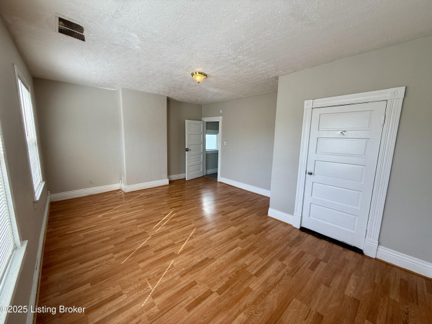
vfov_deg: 85.7
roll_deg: -0.9
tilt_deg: -8.0
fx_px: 175
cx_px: 216
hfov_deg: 102.1
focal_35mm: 14
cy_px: 162
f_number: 2.2
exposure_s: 1/179
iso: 64
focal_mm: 2.22
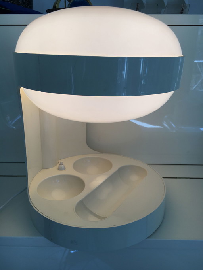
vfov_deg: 61.7
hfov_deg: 48.2
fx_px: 227
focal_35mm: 29
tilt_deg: -21.0
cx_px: 102
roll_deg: -1.5
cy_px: 135
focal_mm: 4.15
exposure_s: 1/127
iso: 25
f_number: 2.2
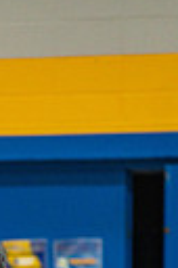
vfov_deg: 2.9
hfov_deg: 1.9
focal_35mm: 703
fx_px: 5228
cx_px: -61
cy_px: 459
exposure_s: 1/500
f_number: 4
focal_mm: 200
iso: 5000
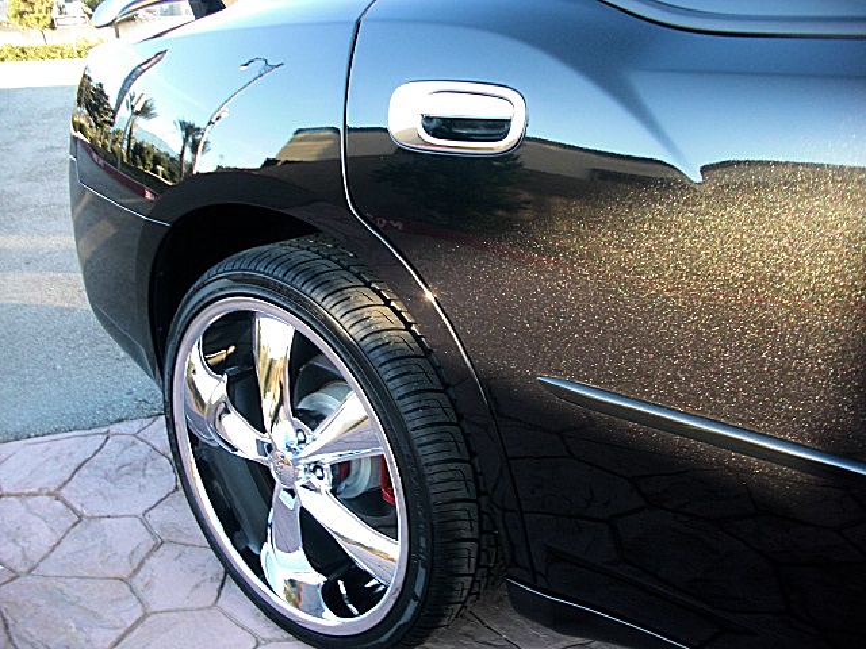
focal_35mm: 36
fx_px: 901
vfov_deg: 39.7
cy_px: 324
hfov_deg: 51.4
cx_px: 433
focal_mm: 6.3
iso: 100
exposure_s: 1/80
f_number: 2.8
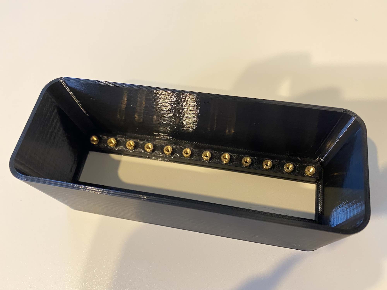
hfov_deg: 67.3
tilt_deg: -64.8
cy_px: 145
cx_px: 194
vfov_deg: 53.1
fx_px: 291
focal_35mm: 26
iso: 500
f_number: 1.8
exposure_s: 1/30
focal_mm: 4.25
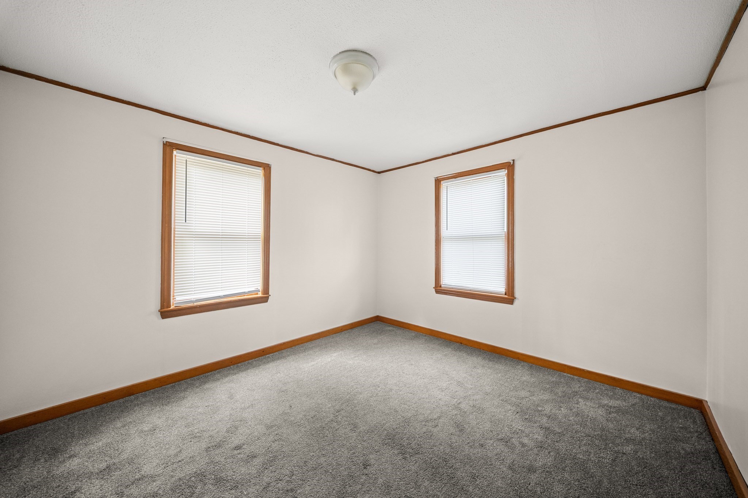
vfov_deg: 90.0
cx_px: 374
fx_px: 249
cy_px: 249
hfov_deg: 112.6
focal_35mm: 12
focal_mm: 12
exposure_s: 1/15
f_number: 5
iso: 2000
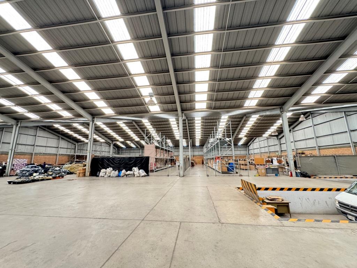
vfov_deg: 85.7
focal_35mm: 14
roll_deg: +1.1
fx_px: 144
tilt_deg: +12.2
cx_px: 178
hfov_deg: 102.1
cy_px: 134
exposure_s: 1/60
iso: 400
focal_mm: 2.22
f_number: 2.2
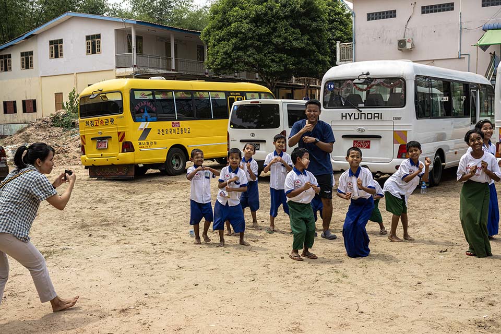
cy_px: 167
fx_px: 598
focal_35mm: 43
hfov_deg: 45.4
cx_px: 250
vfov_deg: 31.2
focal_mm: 43
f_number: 8
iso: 280
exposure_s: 1/500
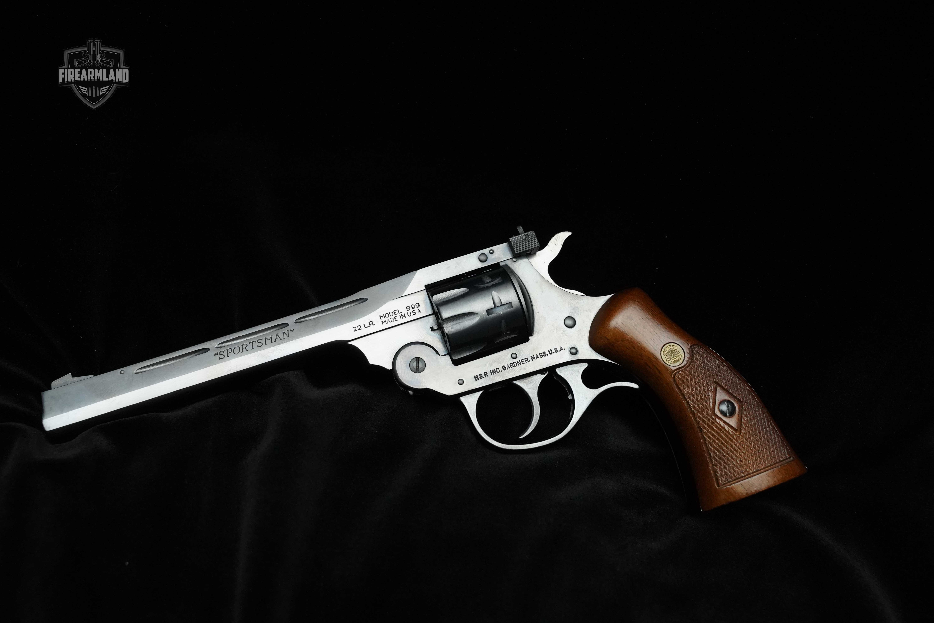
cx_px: 467
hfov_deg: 55.7
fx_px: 885
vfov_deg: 38.8
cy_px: 312
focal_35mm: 34
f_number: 6.3
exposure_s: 1/320
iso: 8000
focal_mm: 34.1
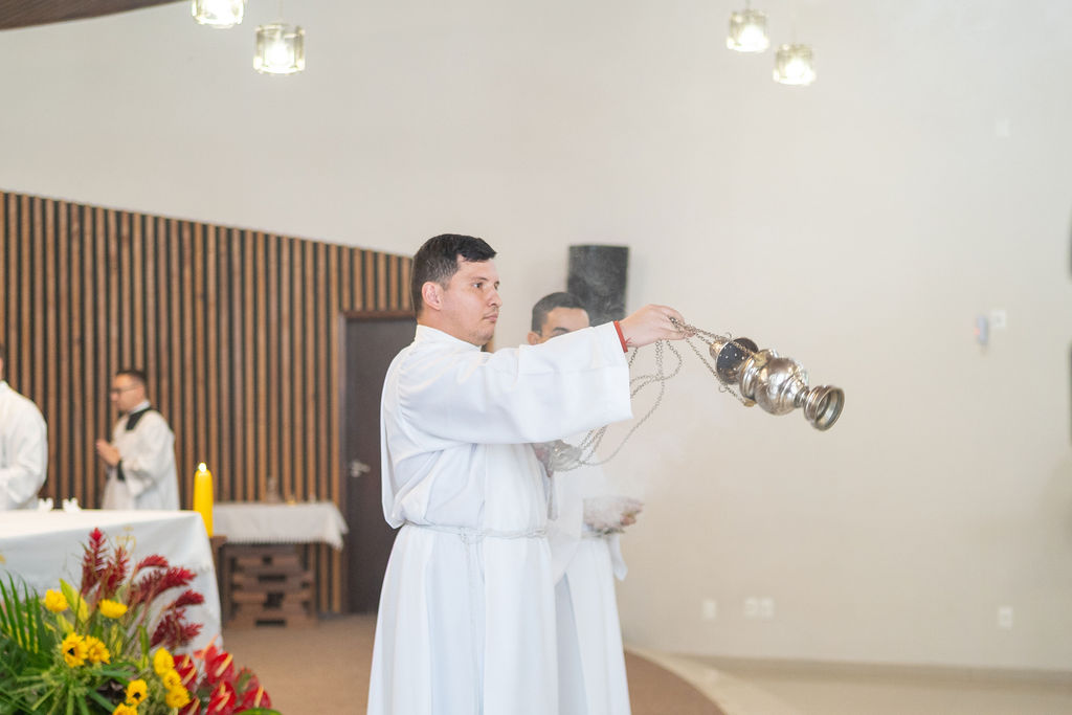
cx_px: 536
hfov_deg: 38.2
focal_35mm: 52
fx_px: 1549
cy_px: 358
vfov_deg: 26.0
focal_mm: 35
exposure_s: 1/250
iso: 1000
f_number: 1.8
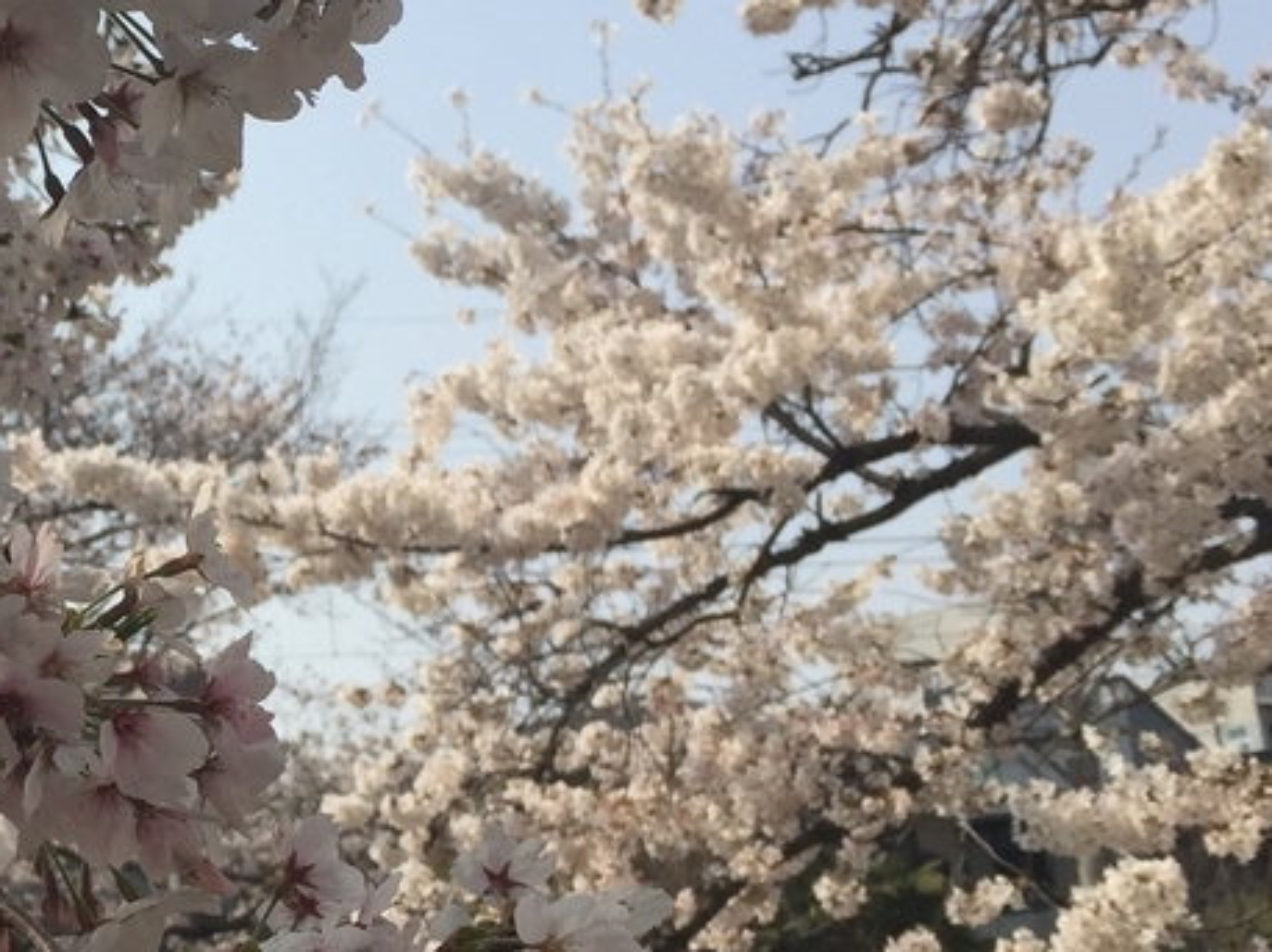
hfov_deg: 23.7
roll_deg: +2.4
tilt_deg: +13.8
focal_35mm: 76
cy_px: 691
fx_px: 2791
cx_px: -192
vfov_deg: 19.3
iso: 32
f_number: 2.2
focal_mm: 4.15
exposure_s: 1/2475
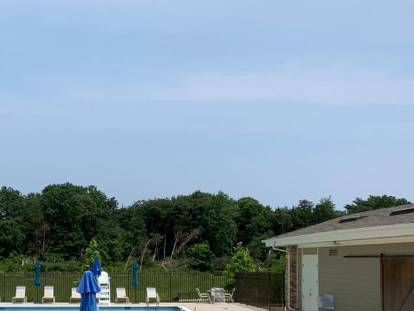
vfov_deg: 24.3
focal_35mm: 59
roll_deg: +0.0
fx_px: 705
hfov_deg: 31.6
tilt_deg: +0.2
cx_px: 68
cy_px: 264
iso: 25
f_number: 1.8
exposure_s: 1/5405
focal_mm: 4.25
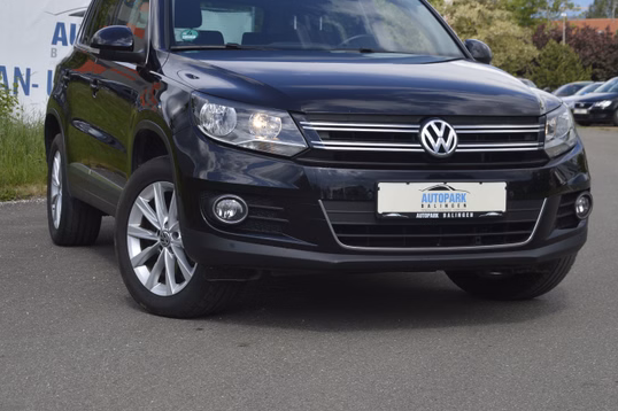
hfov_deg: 27.0
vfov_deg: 18.2
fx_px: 1287
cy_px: 178
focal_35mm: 75
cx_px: 310
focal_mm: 42
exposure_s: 1/250
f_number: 8
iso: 100
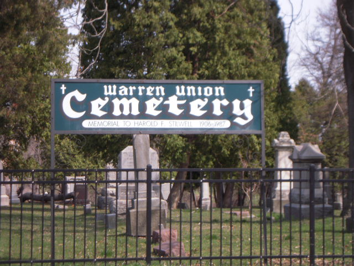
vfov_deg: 13.2
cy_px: 133
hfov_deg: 17.6
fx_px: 1145
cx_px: 177
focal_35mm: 112
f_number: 5.8
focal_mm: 20
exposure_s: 1/250
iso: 160
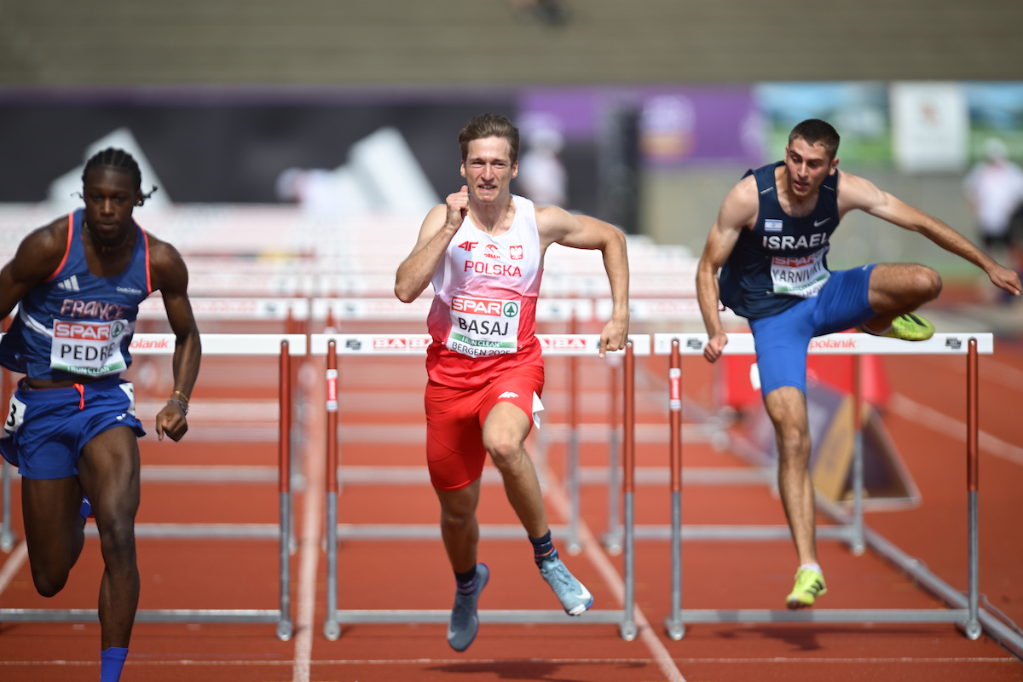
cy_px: 341
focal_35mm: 400
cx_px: 512
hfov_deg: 5.2
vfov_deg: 3.4
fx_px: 11366
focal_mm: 400
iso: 125
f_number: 2.8
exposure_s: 1/2000
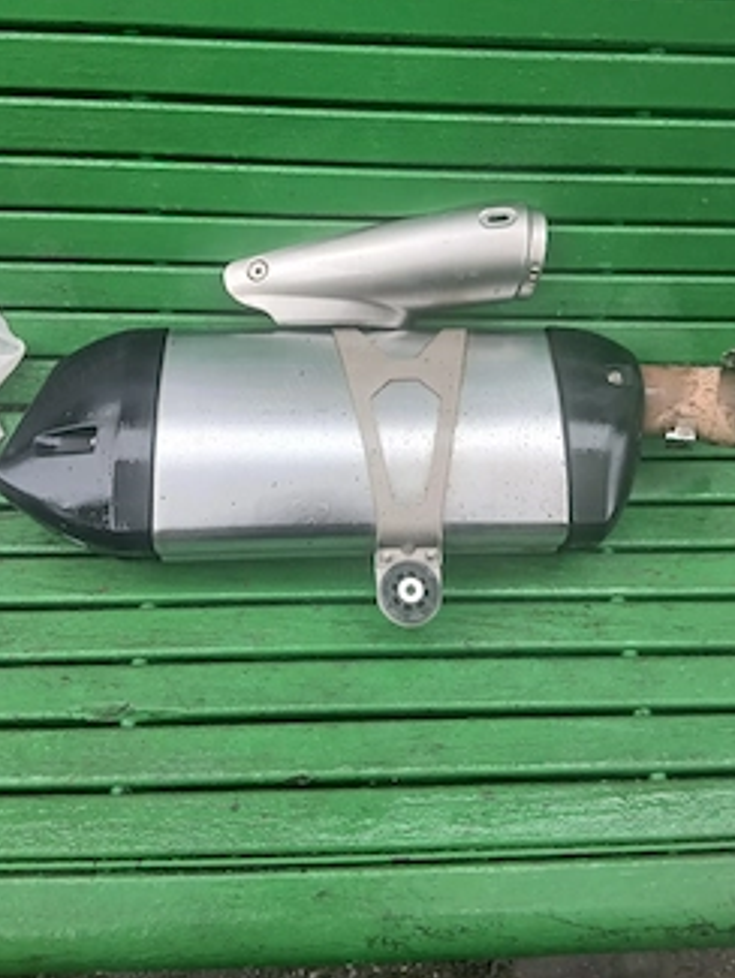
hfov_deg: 44.1
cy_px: 388
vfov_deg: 56.3
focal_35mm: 32
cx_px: 401
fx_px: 905
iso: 50
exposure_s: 1/50.3
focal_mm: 3.98
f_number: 1.8
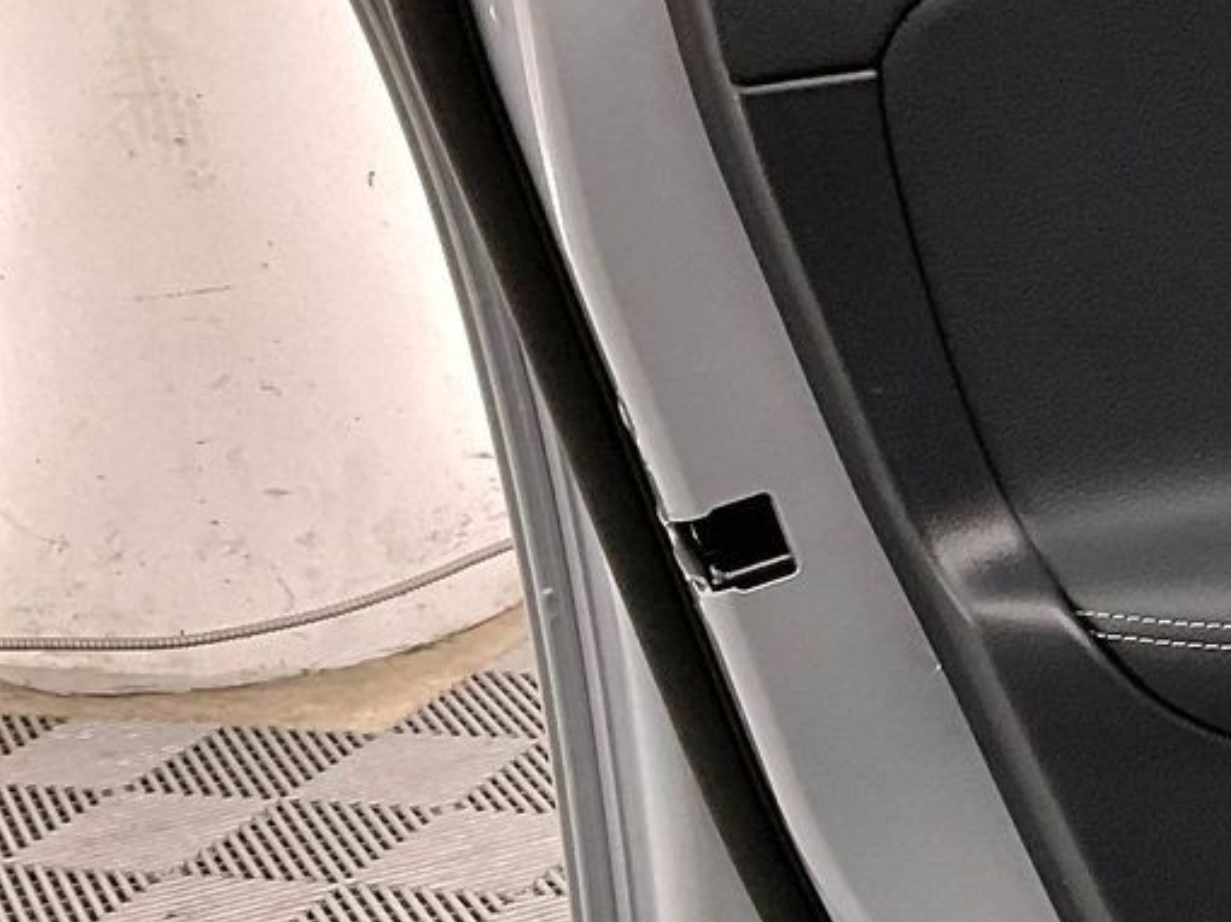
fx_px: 3235
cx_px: 1735
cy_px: 533
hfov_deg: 19.4
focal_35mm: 91
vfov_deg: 16.2
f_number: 1.8
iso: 100
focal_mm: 3
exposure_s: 1/60
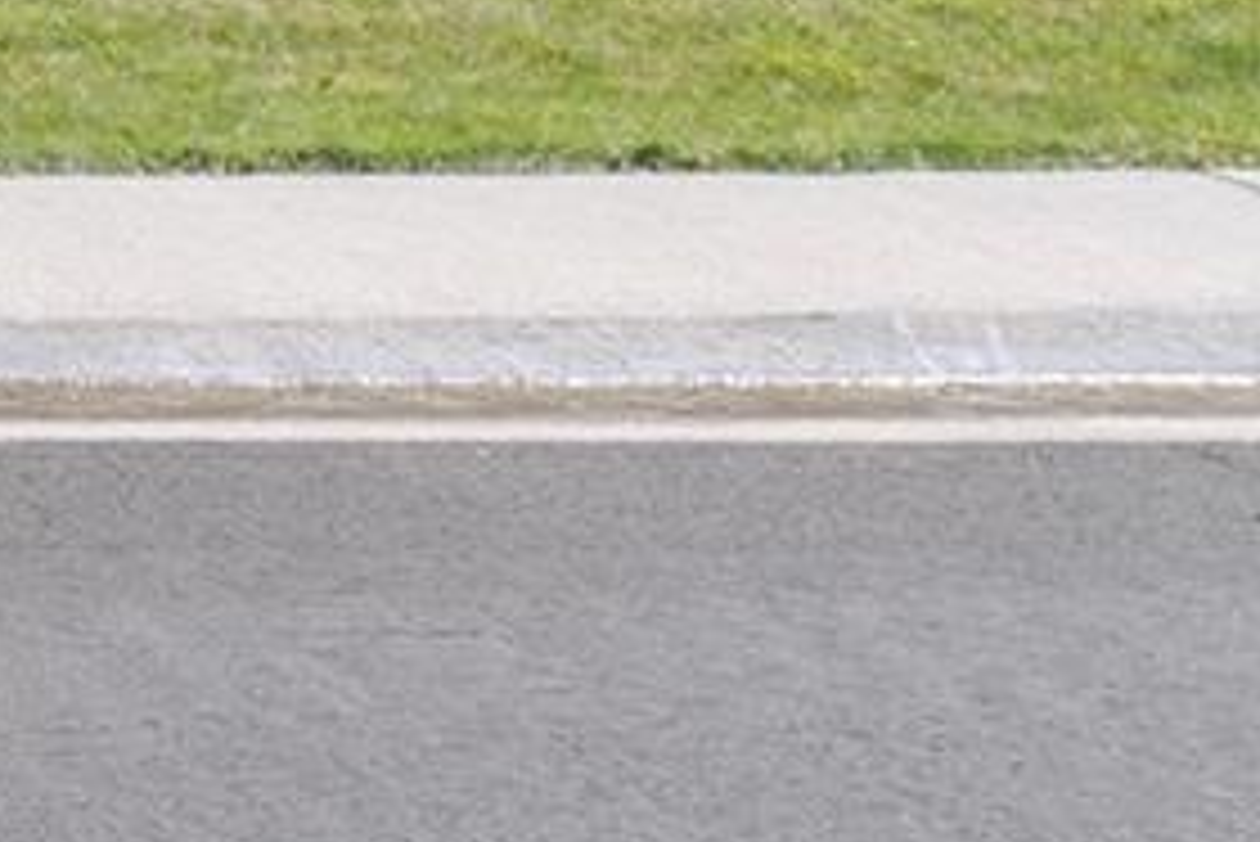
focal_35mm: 137
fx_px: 4797
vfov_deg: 9.1
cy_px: -1090
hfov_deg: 12.5
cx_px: -1539
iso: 100
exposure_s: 1/800
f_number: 8
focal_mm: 16
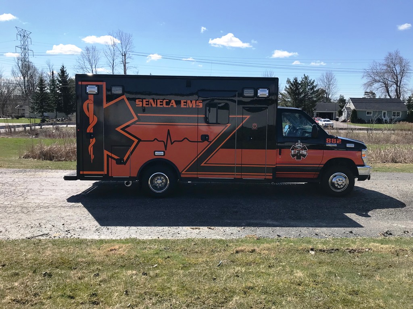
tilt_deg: -7.0
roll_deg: -0.9
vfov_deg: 49.7
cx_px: 206
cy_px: 154
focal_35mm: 28
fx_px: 334
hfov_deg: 63.4
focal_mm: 3.99
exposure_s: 1/2519
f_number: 1.8
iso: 20
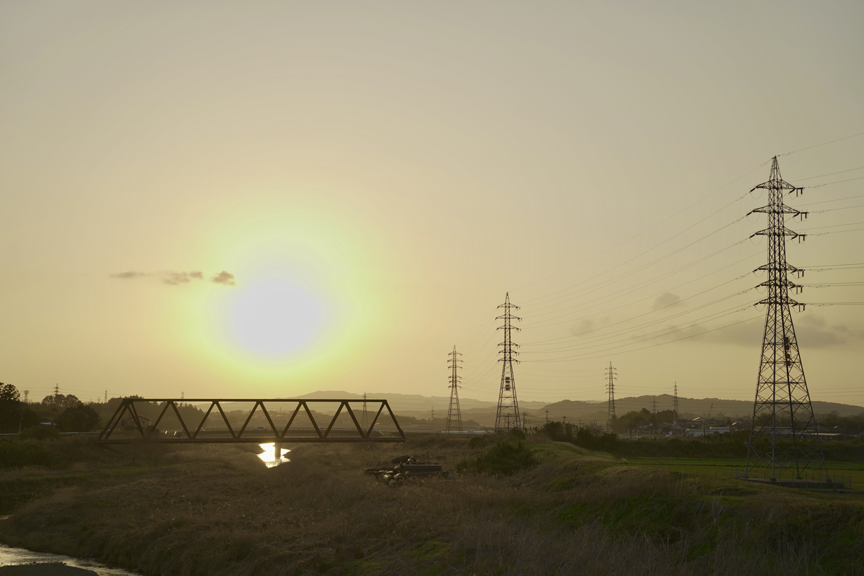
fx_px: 1152
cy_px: 288
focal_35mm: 48
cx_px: 432
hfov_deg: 41.1
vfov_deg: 28.1
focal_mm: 48
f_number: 4
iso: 100
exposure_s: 1/50
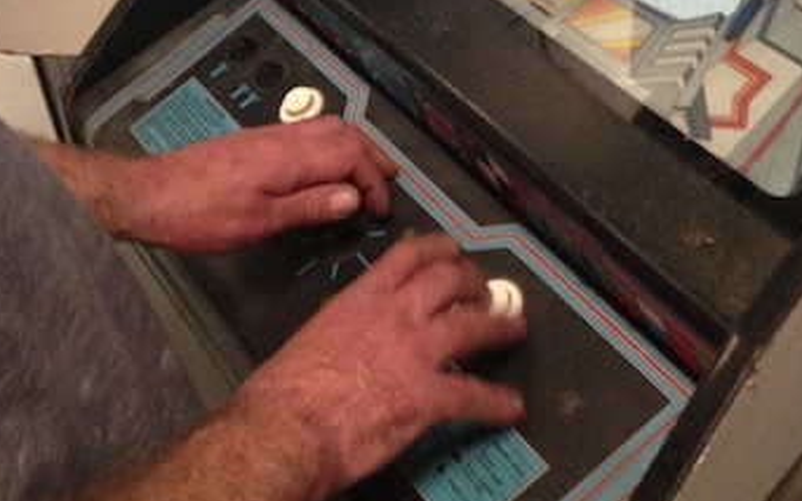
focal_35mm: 67
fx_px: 1464
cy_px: -236
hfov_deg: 30.6
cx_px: 463
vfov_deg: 17.6
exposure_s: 1/17
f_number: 2.4
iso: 400
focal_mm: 4.12
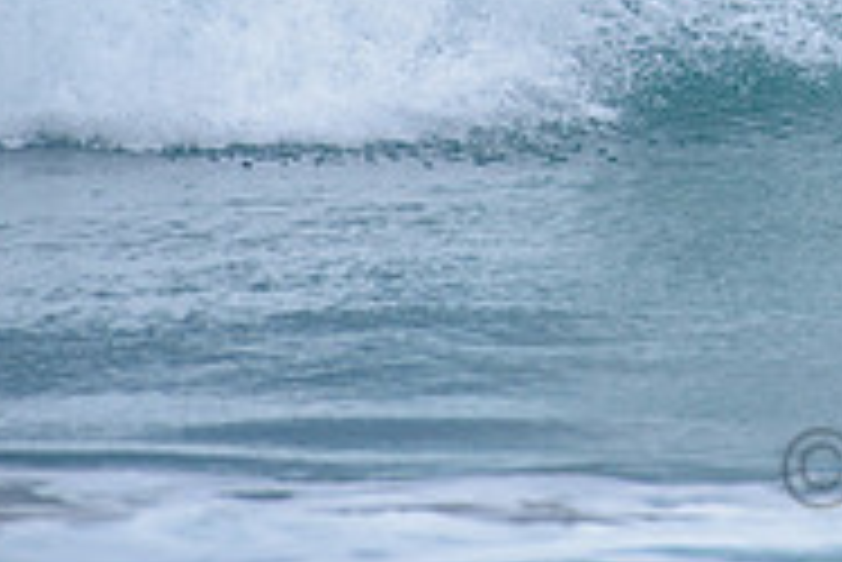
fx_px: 36233
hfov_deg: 1.3
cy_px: -277
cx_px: 1130
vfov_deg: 0.9
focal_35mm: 1548
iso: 360
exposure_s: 1/2000
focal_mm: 500
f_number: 5.6
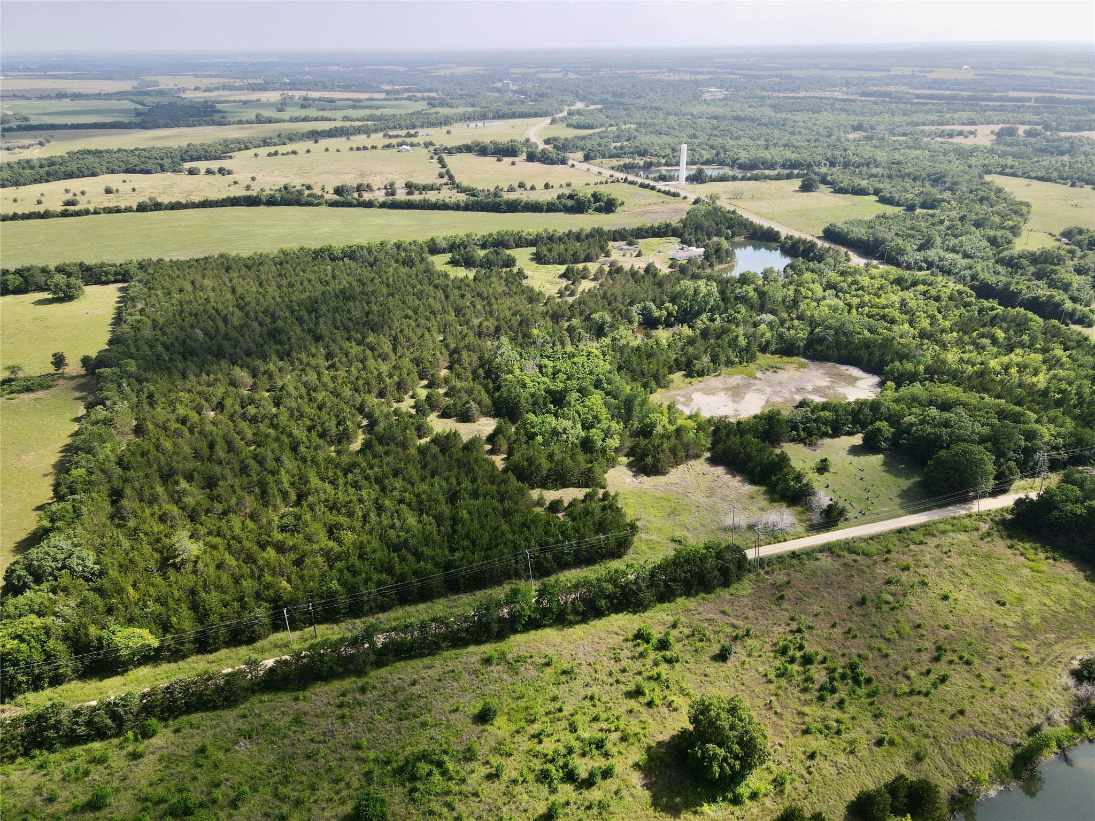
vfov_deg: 56.8
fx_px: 759
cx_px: 548
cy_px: 410
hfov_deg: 71.6
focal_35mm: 24
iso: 100
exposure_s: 1/400
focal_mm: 4.5
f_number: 2.8
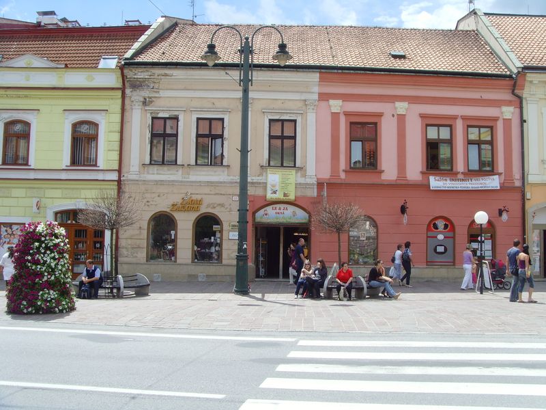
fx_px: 615
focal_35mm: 39
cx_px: 273
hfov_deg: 47.9
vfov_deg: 36.8
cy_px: 205
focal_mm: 6.6
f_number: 6.3
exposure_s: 1/250
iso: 80
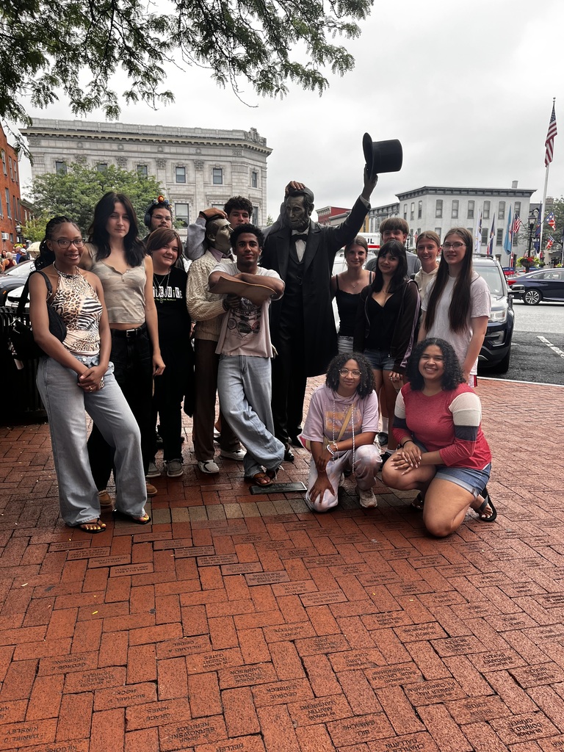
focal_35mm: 26
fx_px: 565
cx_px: 282
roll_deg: +0.7
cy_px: 376
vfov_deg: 67.3
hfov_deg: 53.1
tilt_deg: -10.9
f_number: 1.6
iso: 50
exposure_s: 1/172
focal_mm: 5.1
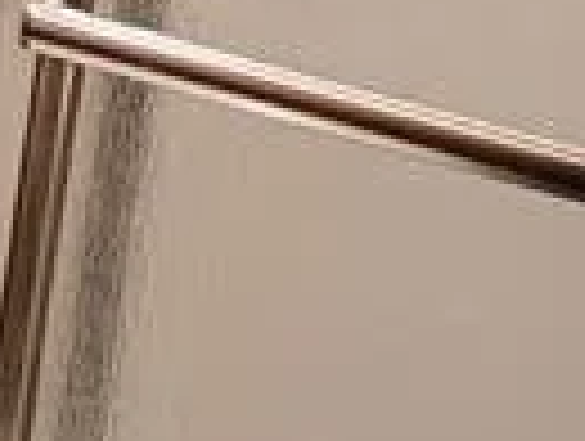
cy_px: -158
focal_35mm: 160
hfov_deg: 11.1
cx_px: -598
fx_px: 2709
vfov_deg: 9.1
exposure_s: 1/60
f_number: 1.5
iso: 160
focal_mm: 4.3
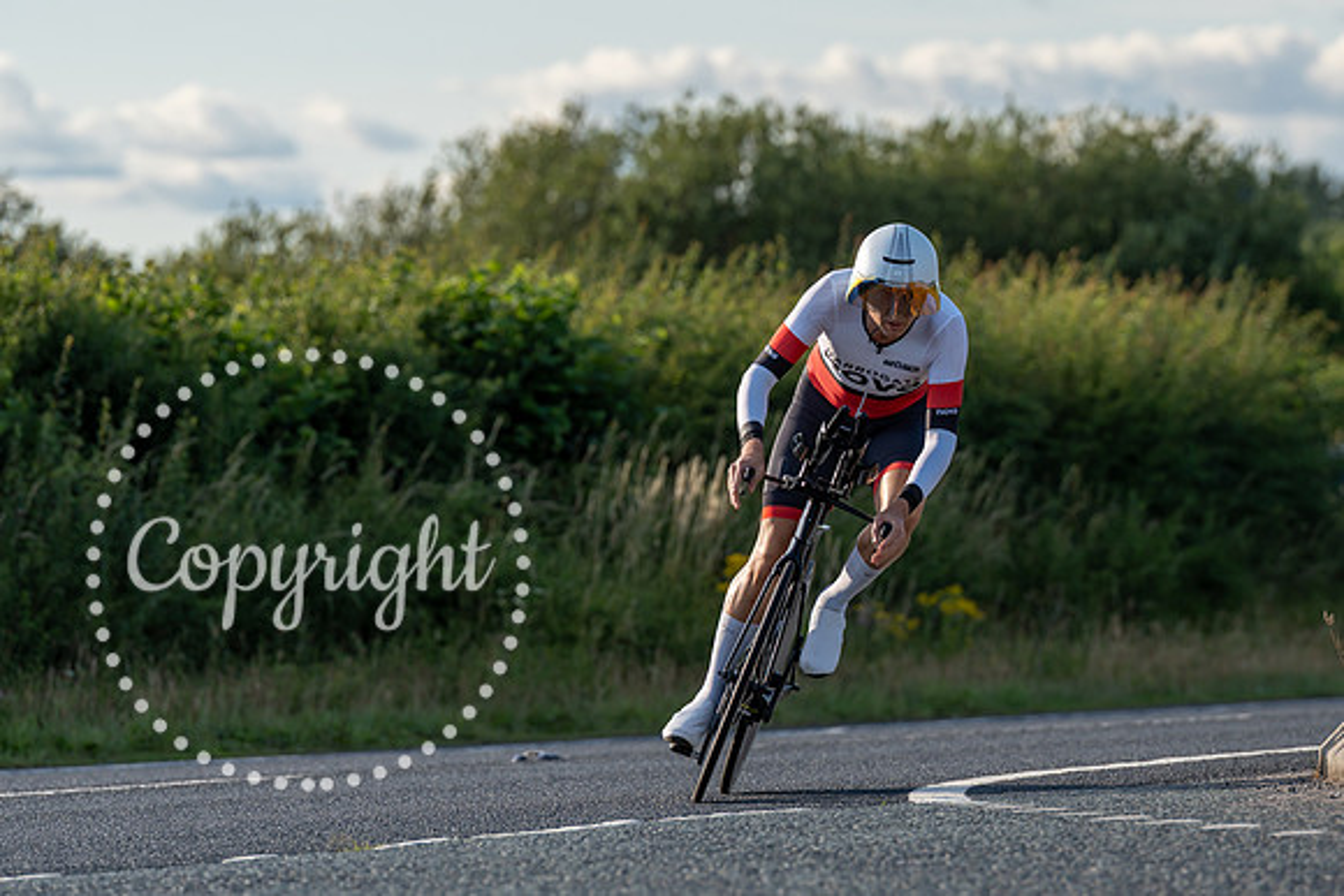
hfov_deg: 8.3
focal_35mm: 248
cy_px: 323
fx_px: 9273
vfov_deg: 5.5
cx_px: 860
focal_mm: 194
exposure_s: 1/1000
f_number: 4.5
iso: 125
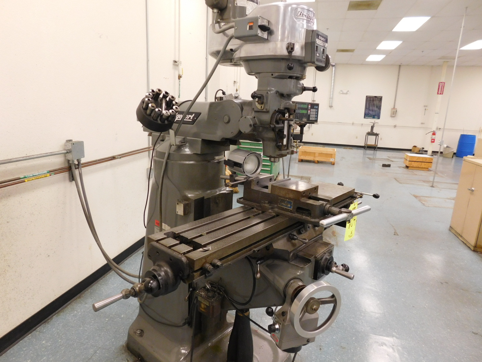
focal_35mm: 23
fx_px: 320
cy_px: 181
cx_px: 241
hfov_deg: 73.9
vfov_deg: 58.9
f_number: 3
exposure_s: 1/30
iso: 220
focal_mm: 4
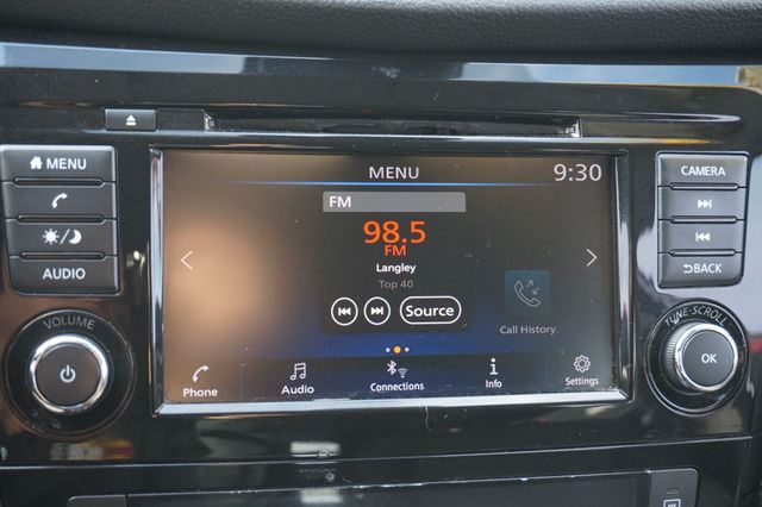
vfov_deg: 25.7
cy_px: 254
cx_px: 381
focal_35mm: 52
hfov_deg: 37.9
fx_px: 1111
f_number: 5.6
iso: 1000
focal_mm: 35
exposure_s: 1/60
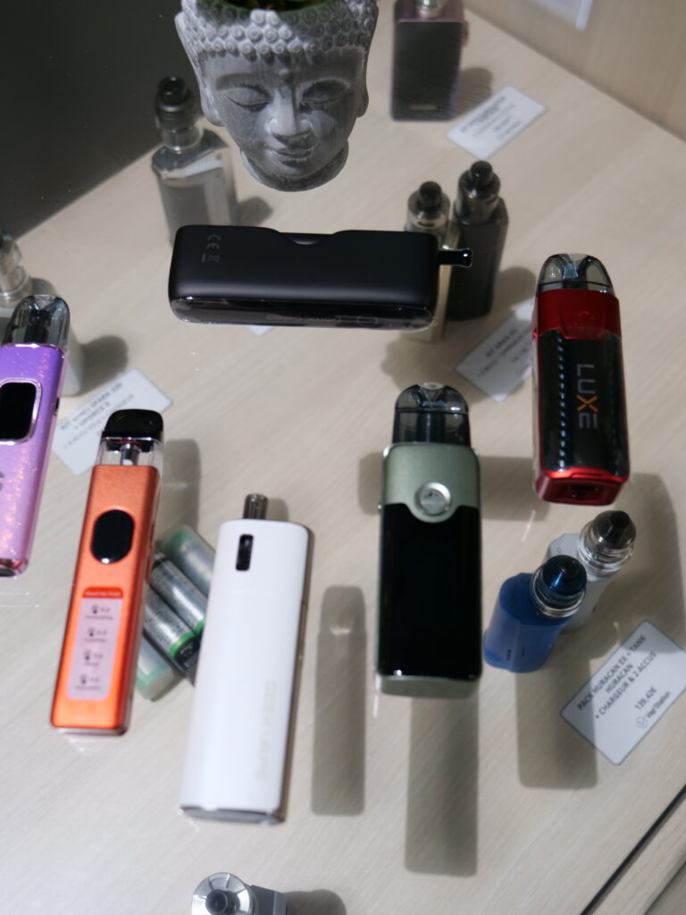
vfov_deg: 51.4
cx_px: 343
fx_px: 951
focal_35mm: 36
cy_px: 458
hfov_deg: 39.7
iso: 250
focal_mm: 18
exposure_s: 1/60
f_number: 3.2
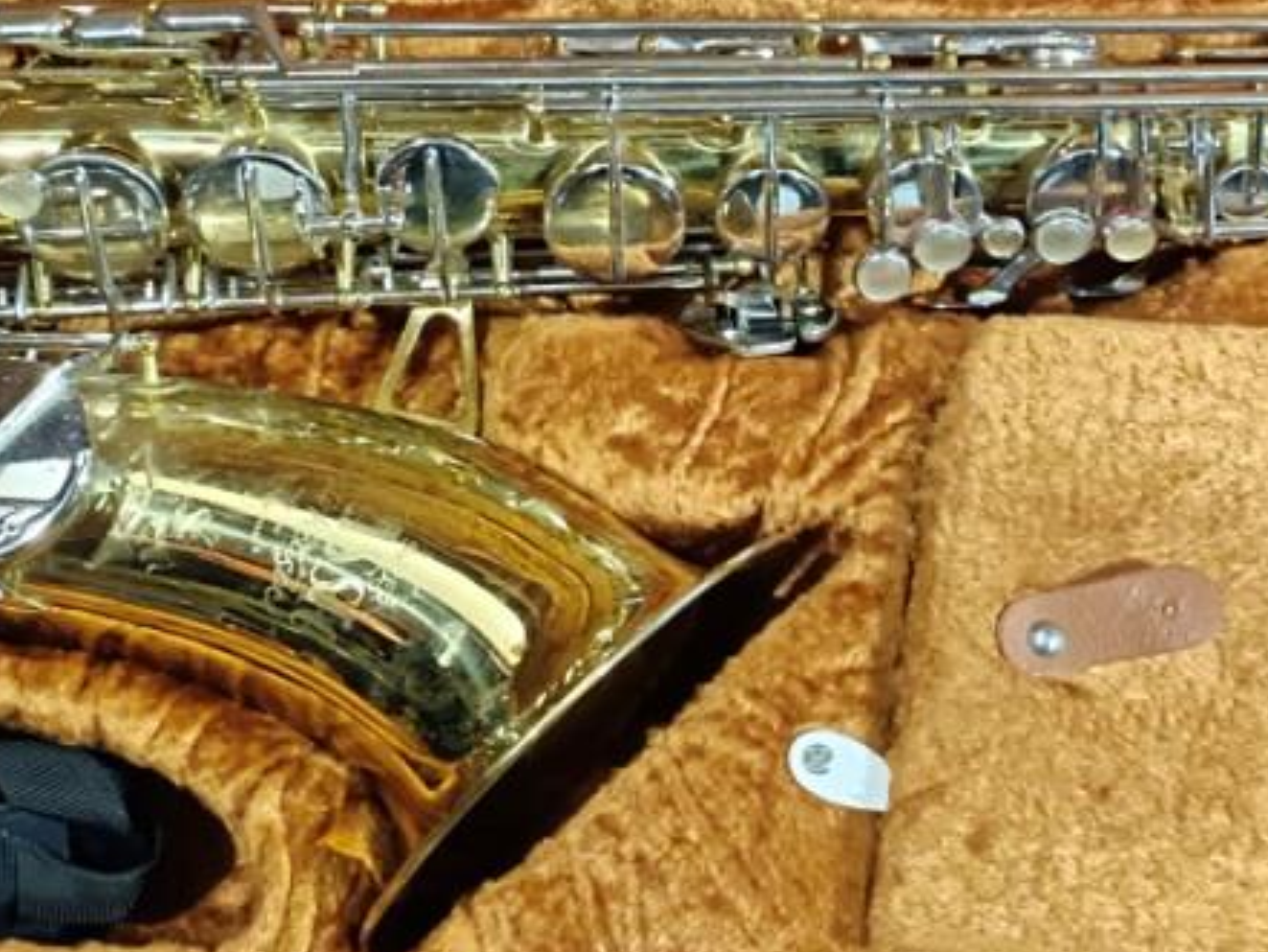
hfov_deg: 33.1
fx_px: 2125
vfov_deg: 24.8
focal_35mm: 58
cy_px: 170
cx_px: 520
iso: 4730
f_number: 1.79
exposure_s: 1/20
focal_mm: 4.74
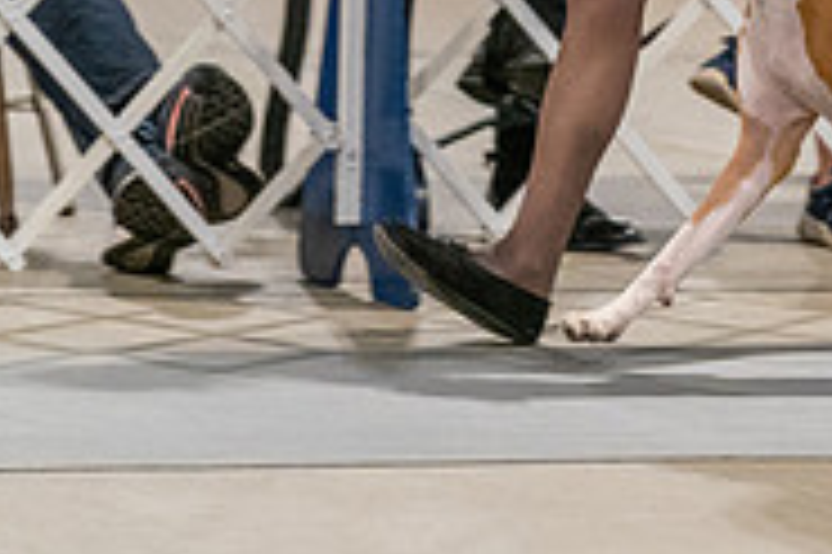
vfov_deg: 2.4
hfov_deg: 3.6
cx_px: 810
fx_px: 13115
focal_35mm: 568
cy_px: -191
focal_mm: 181
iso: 6400
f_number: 3.5
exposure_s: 1/250
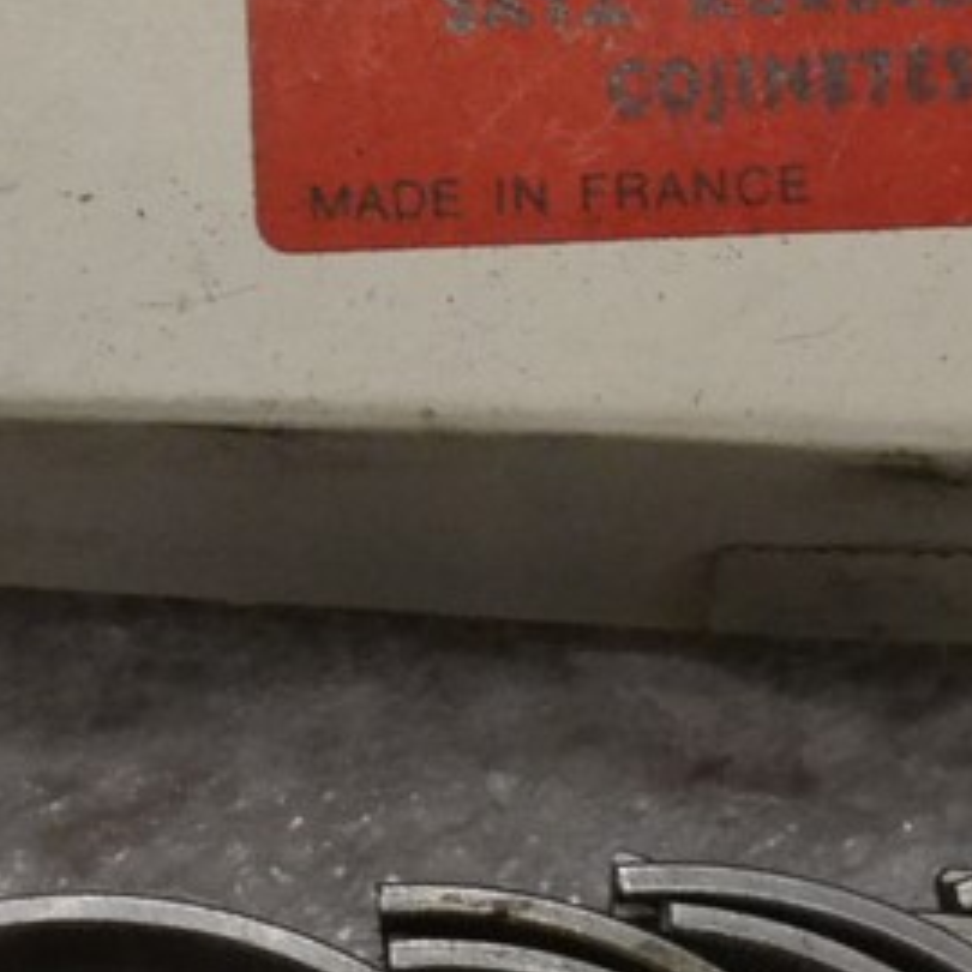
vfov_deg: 8.6
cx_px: 612
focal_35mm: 204
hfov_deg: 8.6
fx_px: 6481
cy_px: 770
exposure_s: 1/60
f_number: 4.8
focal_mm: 32
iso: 2500
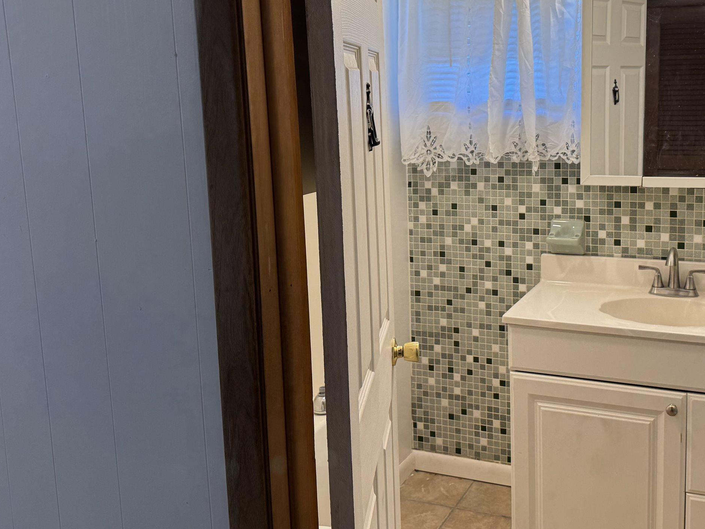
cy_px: 197
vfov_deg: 36.6
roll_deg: +1.4
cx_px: 467
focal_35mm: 39
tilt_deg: -9.3
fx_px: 794
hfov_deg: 47.1
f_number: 1.78
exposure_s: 1/120
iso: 100
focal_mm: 6.76
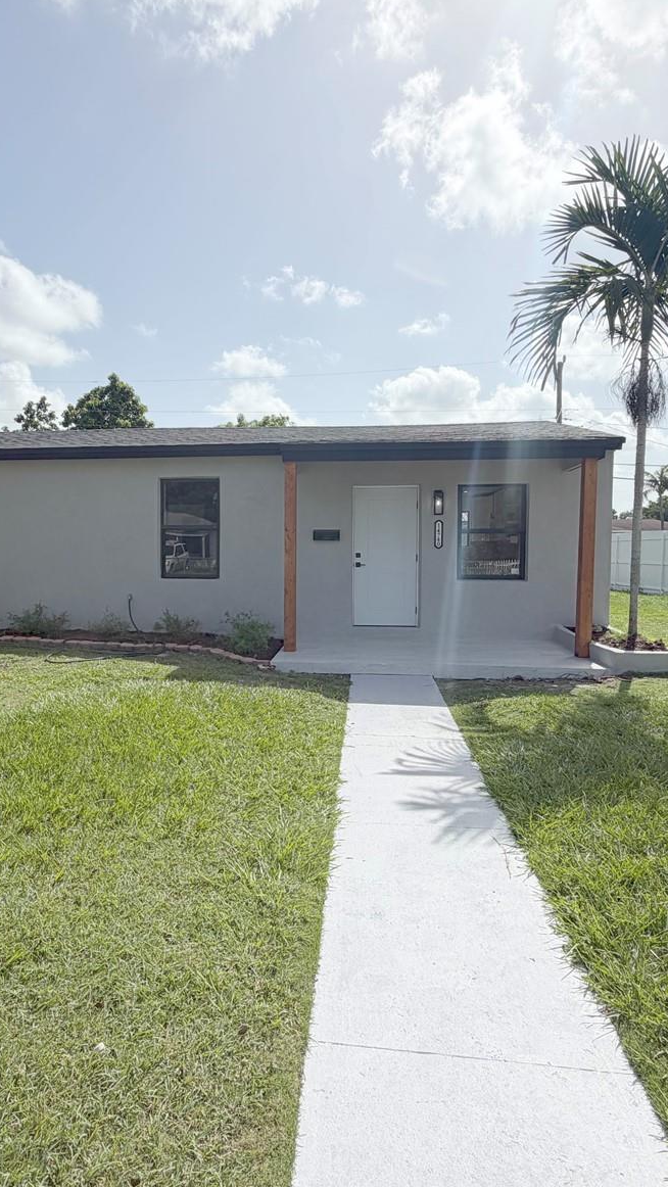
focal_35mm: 21
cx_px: 300
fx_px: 661
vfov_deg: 83.8
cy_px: 590
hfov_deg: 53.5
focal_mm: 2.22
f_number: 2.2
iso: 20
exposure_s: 1/1339
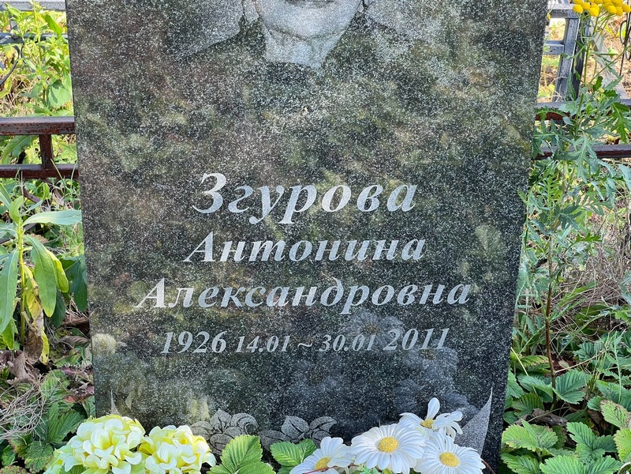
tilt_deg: -36.7
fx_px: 1404
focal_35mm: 77
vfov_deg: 19.1
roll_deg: -2.9
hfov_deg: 25.3
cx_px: 316
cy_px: 237
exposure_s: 1/99
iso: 50
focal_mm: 9
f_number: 2.8
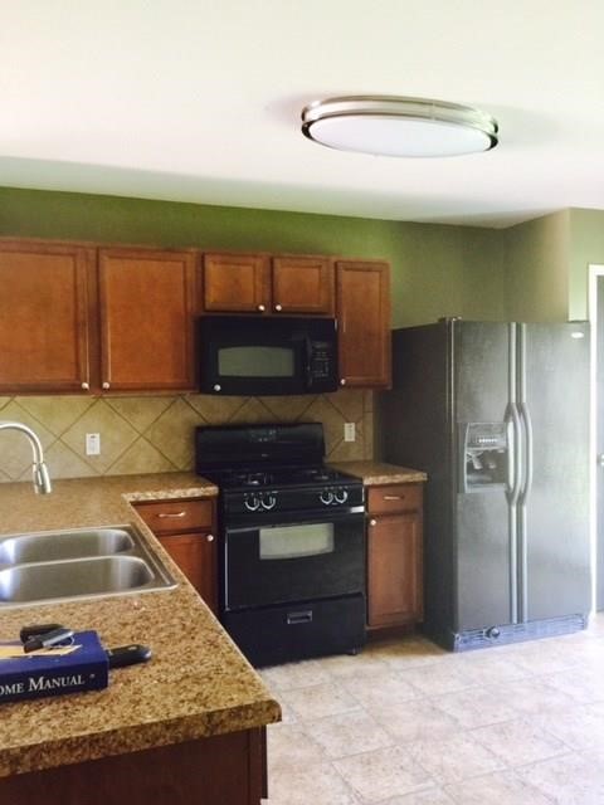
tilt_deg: -0.9
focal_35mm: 29
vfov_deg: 61.7
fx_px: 675
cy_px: 402
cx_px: 302
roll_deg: +0.5
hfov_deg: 48.2
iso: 100
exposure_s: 1/10
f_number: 2.2
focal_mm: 4.15
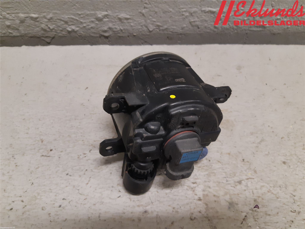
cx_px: 152
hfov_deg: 67.3
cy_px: 114
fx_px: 229
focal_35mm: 26
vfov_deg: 53.1
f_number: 1.7
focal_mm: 3.93
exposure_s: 1/50
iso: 200
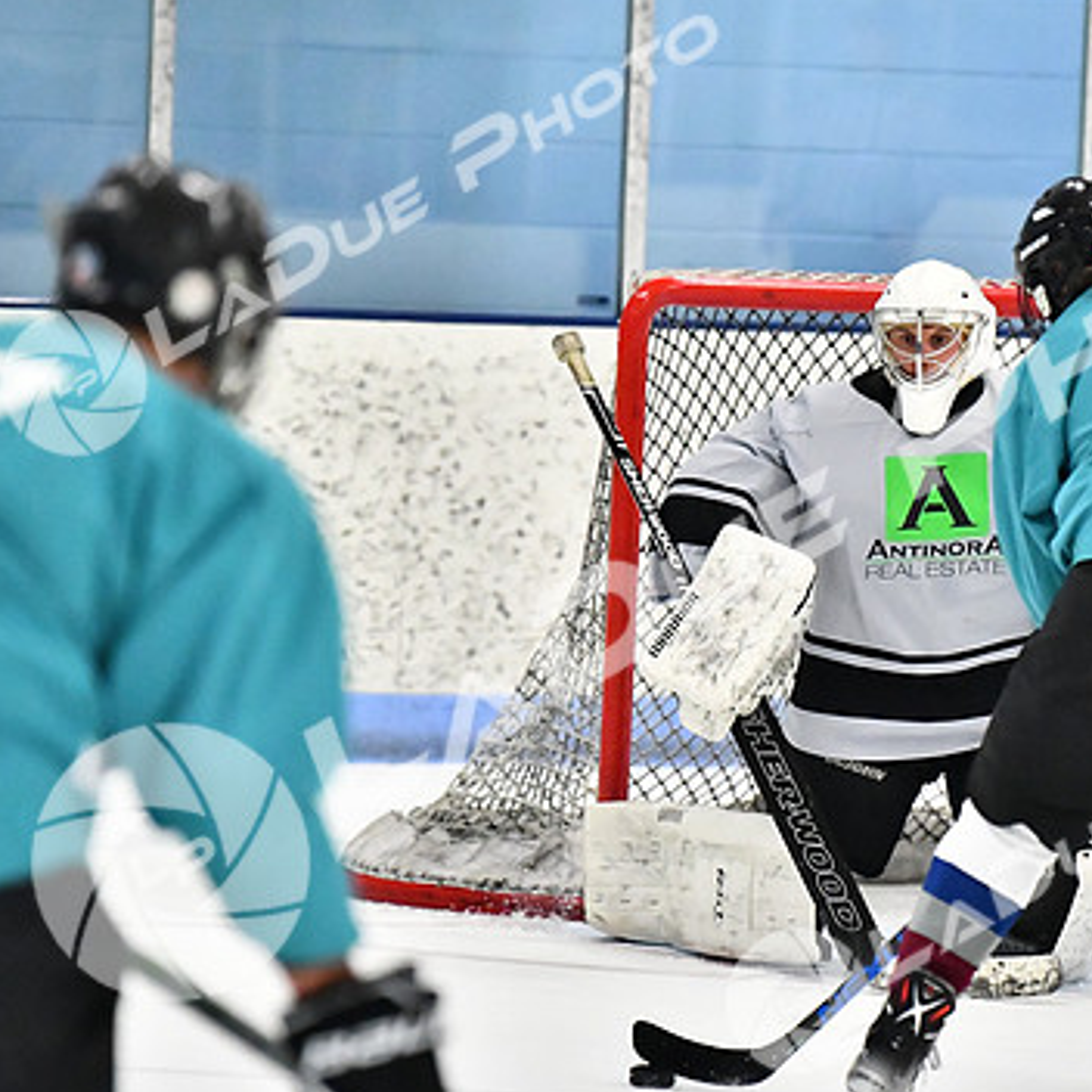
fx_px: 13123
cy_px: 544
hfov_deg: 4.8
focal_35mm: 368
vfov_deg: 4.8
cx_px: 720
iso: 8000
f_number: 2.8
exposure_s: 1/1600
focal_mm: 175
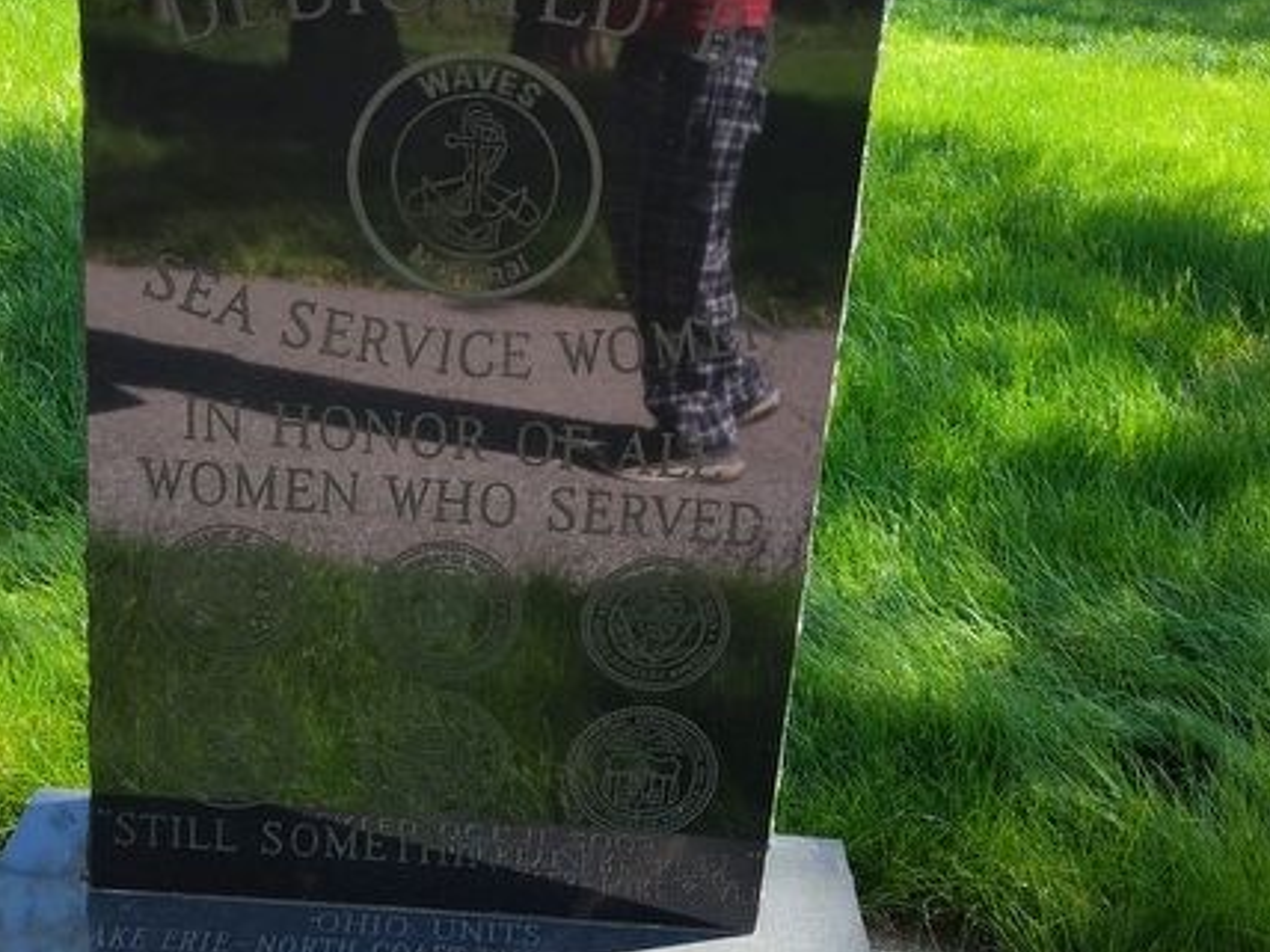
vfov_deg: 33.5
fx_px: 1578
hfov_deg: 43.8
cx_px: 564
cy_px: 374
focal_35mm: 43
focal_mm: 5.56
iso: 100
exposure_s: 1/370
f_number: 1.8
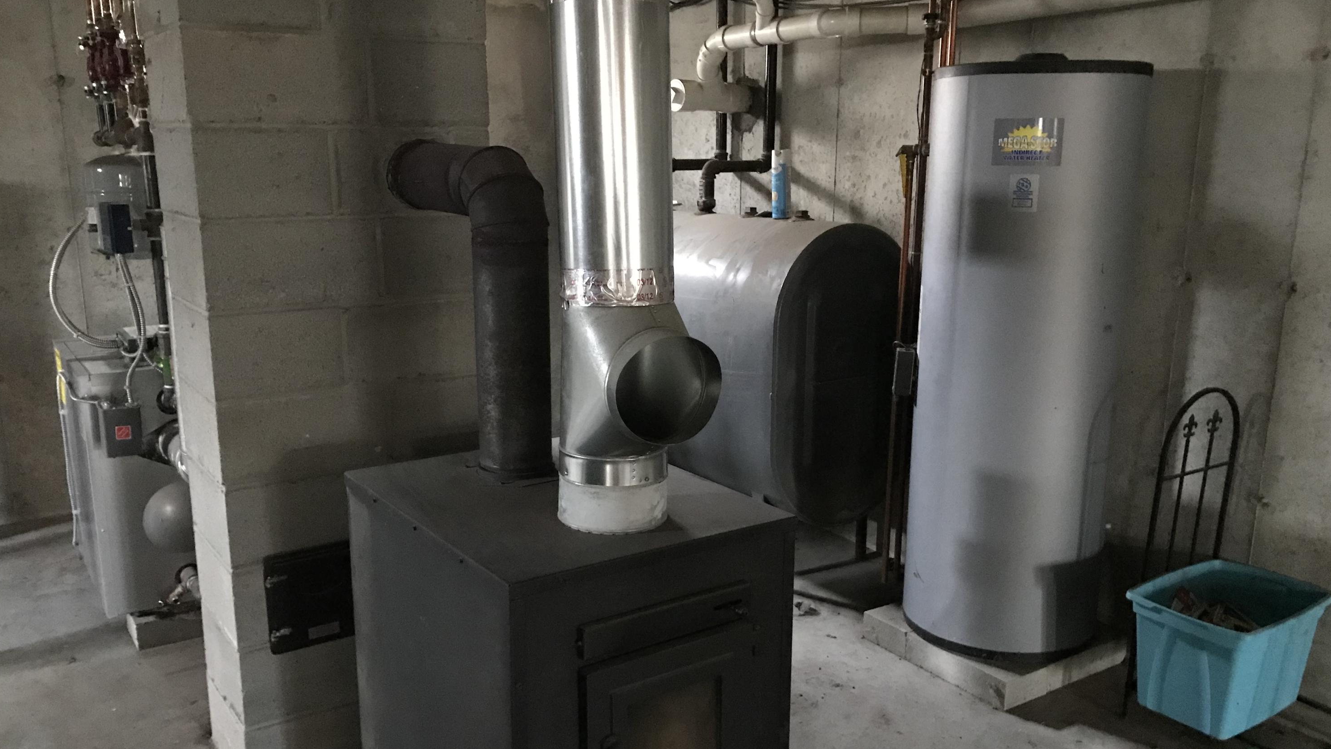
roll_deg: +0.0
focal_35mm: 31
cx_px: 664
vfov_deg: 37.7
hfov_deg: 62.6
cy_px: 425
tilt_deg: -14.2
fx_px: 1094
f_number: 1.8
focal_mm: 3.99
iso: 160
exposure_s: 1/4
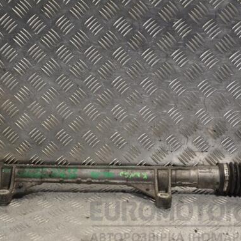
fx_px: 543
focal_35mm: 69
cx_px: 78
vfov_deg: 25.0
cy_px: 126
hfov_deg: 24.9
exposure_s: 1/320
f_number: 9
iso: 3200
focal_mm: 34
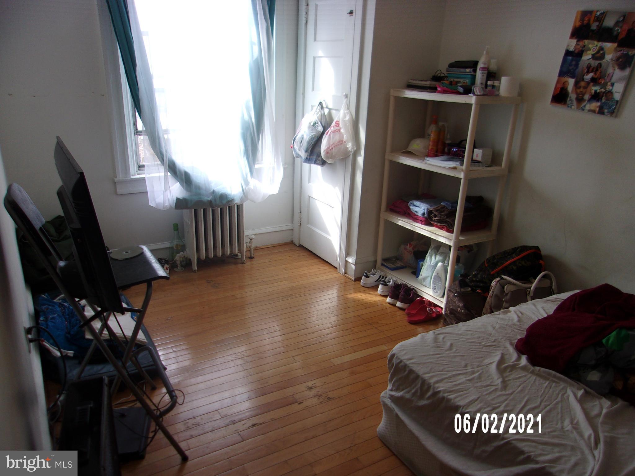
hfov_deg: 65.3
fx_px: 495
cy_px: 238
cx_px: 318
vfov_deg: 51.4
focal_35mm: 27
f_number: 3
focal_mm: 4.9
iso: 80
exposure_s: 1/52
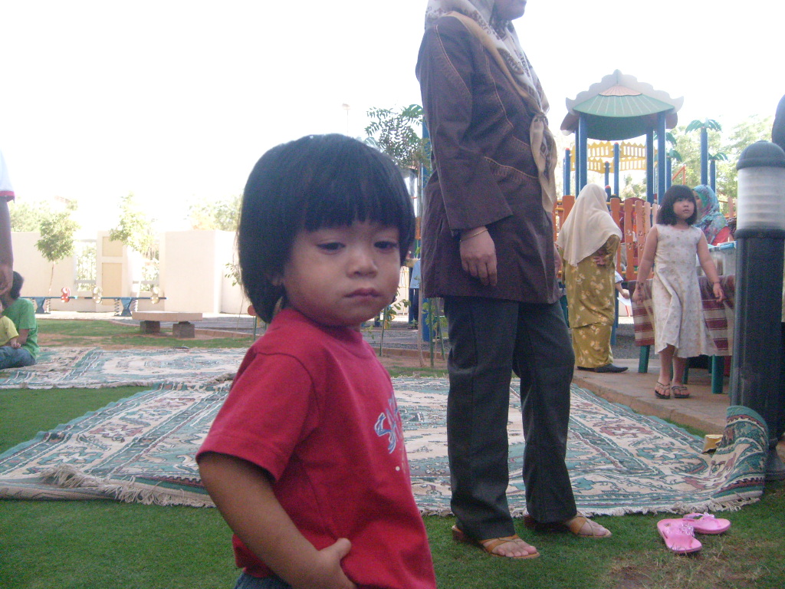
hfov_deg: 52.6
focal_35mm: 35
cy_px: 294
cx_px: 392
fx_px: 794
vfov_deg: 40.7
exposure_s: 1/180
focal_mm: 5.8
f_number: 7.1
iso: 400
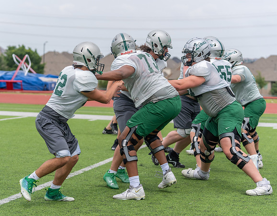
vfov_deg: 14.5
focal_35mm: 105
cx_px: 115
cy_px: 108
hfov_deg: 18.5
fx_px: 850
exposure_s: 1/1250
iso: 160
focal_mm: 90
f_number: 3.5
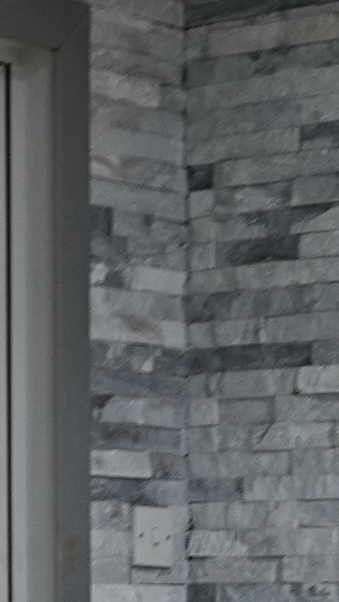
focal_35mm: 174
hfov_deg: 6.9
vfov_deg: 12.2
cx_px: -98
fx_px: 2779
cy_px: 623
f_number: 8
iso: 400
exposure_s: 1/10
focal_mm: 20
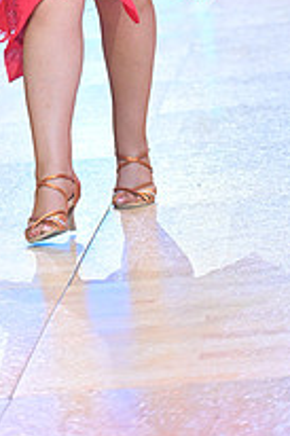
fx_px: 3244
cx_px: -98
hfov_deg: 5.1
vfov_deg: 7.6
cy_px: -127
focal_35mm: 268
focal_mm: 95
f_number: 4
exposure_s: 1/250
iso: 2000
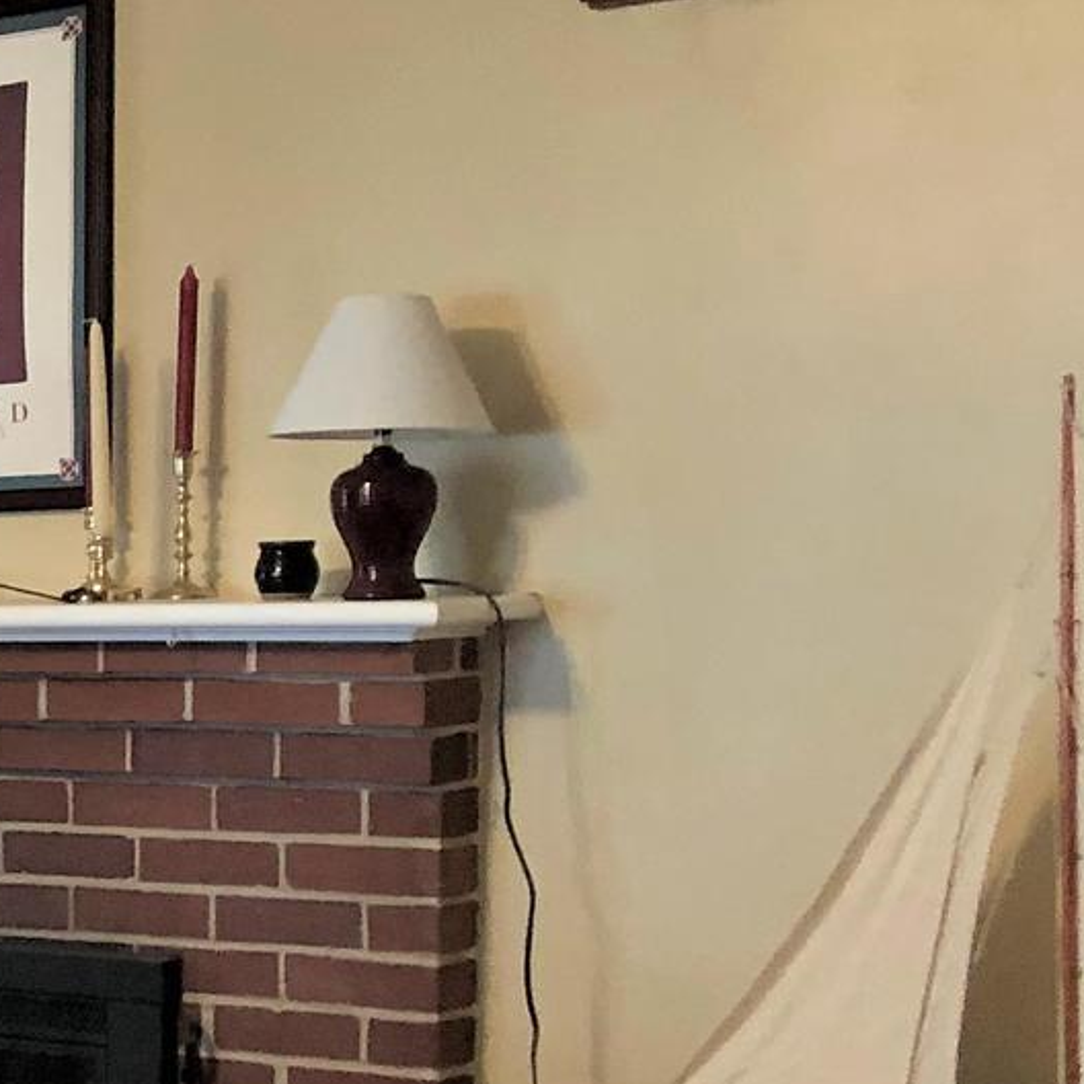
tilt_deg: -7.2
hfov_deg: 15.5
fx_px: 3401
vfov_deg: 17.9
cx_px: -885
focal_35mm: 96
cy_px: 951
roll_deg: +0.8
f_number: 1.8
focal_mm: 3.99
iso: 80
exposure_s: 1/15
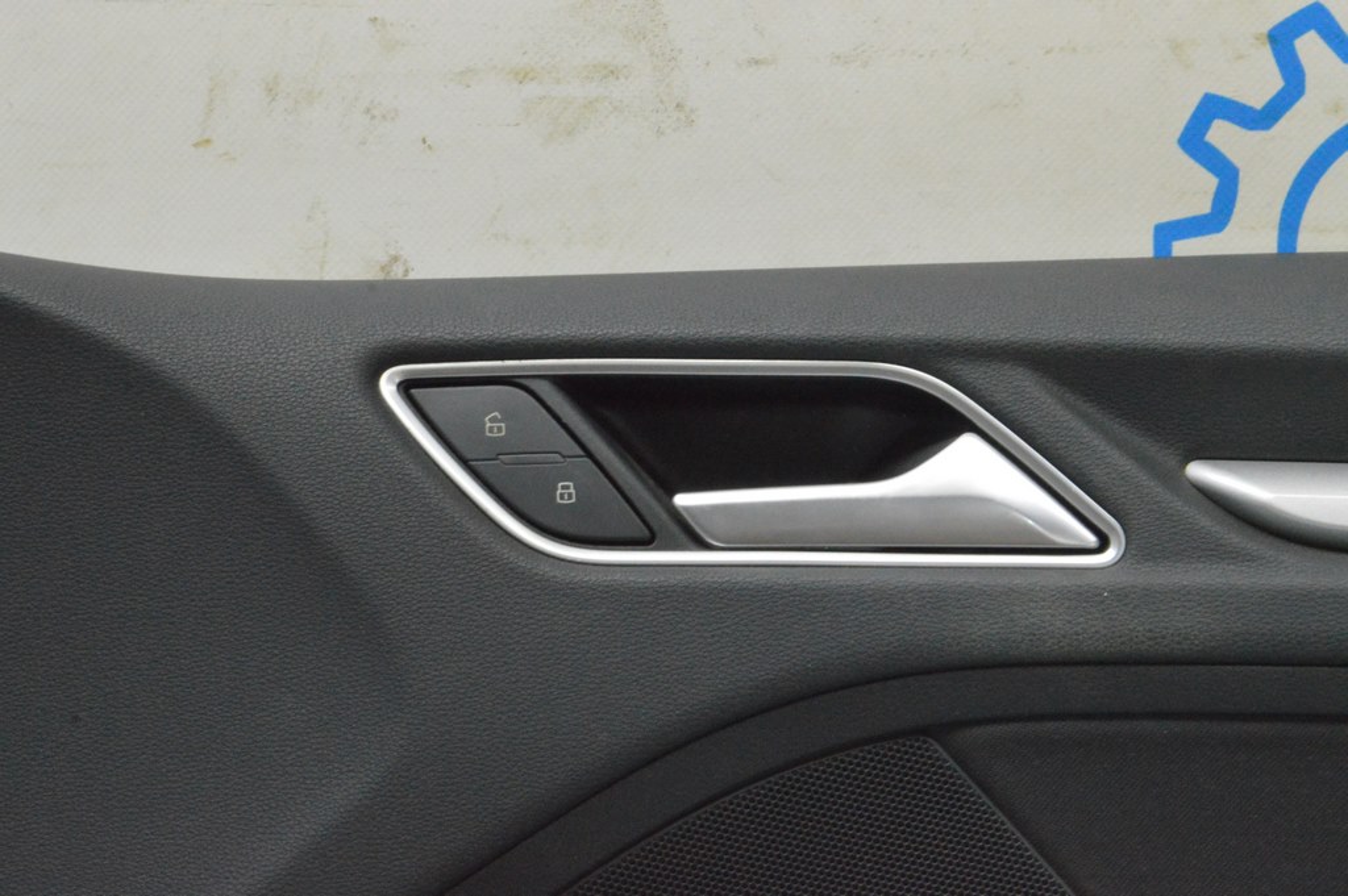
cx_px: 674
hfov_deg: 24.6
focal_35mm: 82
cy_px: 448
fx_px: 3087
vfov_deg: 16.5
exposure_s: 1/15
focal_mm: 55
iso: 6400
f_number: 20
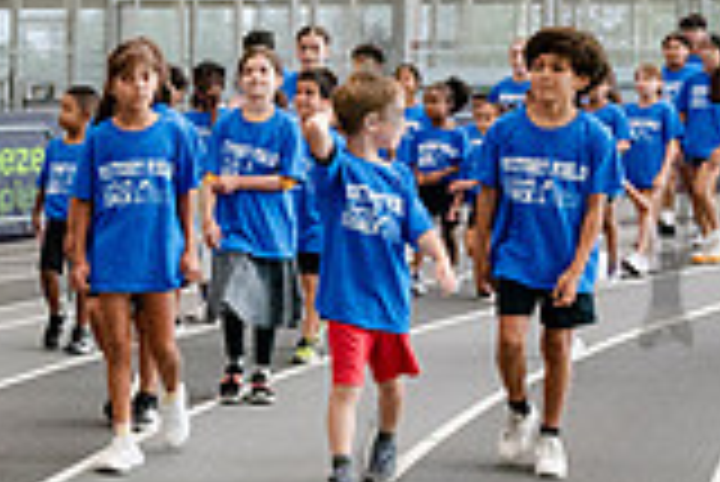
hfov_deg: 19.3
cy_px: 268
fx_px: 1962
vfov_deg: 14.0
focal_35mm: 98
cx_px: -207
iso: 6400
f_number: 4
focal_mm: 27
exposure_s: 1/640
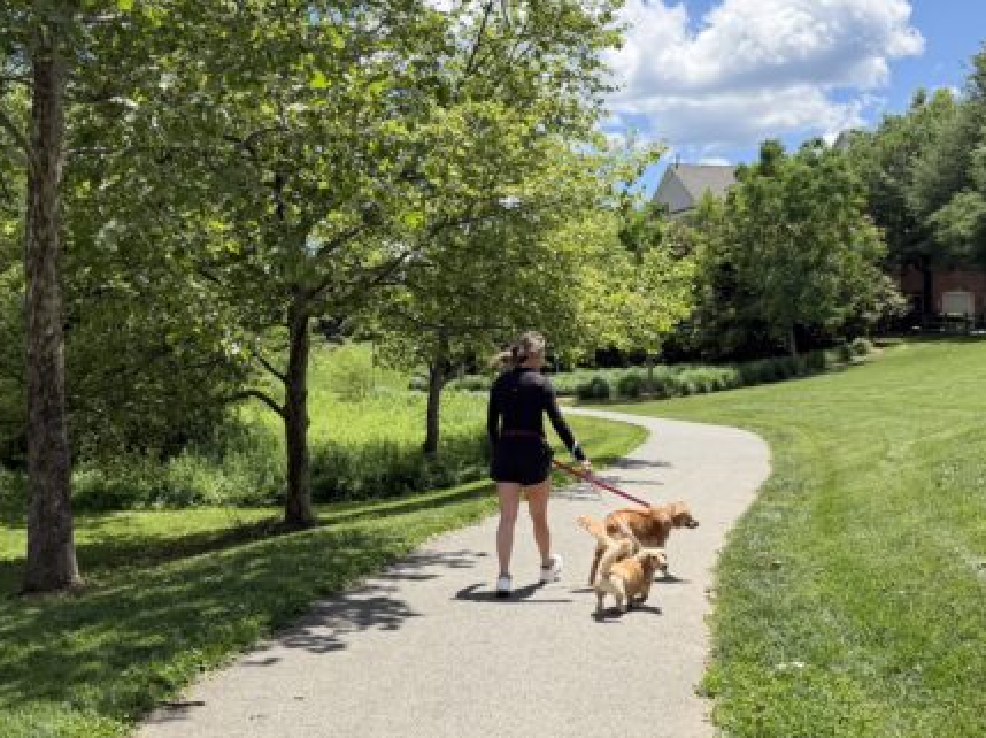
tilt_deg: +3.4
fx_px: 1224
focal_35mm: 43
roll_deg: -2.3
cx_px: 444
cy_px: 294
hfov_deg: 43.8
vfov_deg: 33.4
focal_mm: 6.76
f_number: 1.78
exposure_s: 1/4975
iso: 100
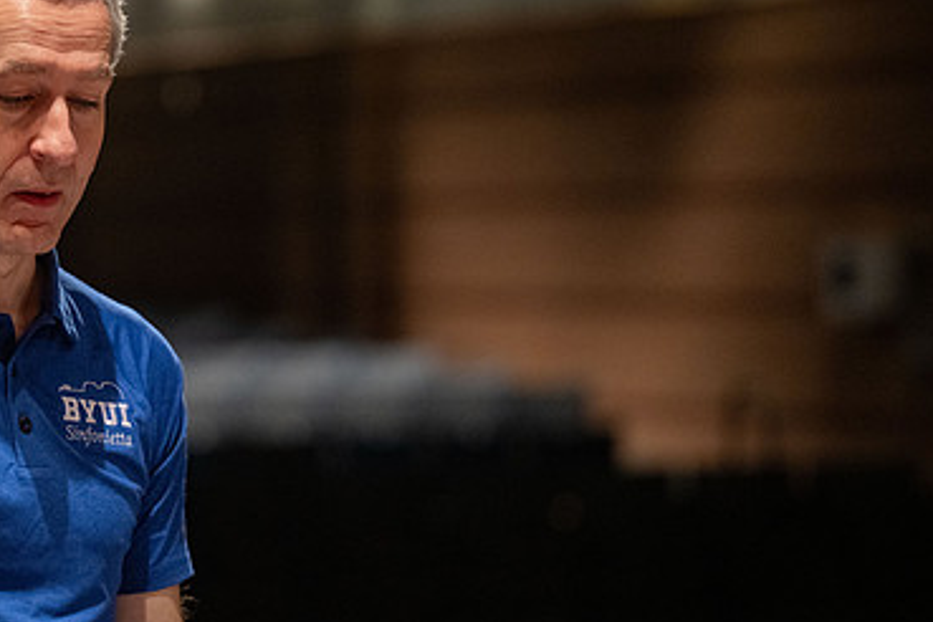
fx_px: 4691
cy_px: 259
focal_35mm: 181
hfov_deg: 11.3
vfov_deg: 7.6
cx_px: 283
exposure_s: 1/320
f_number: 2.8
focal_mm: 115
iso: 3200
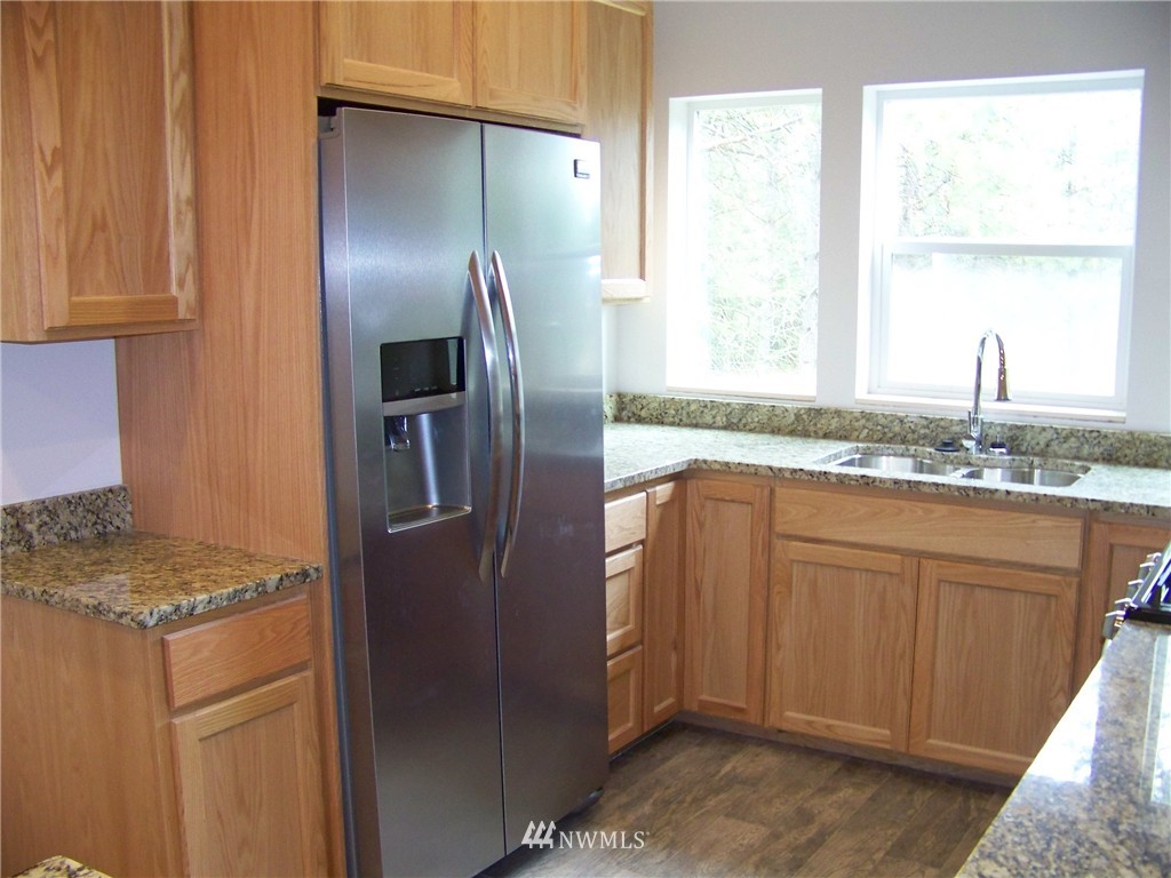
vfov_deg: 39.7
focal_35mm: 36
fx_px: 1218
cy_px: 439
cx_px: 586
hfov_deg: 51.4
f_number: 2.8
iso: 200
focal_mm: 5.85
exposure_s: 1/30
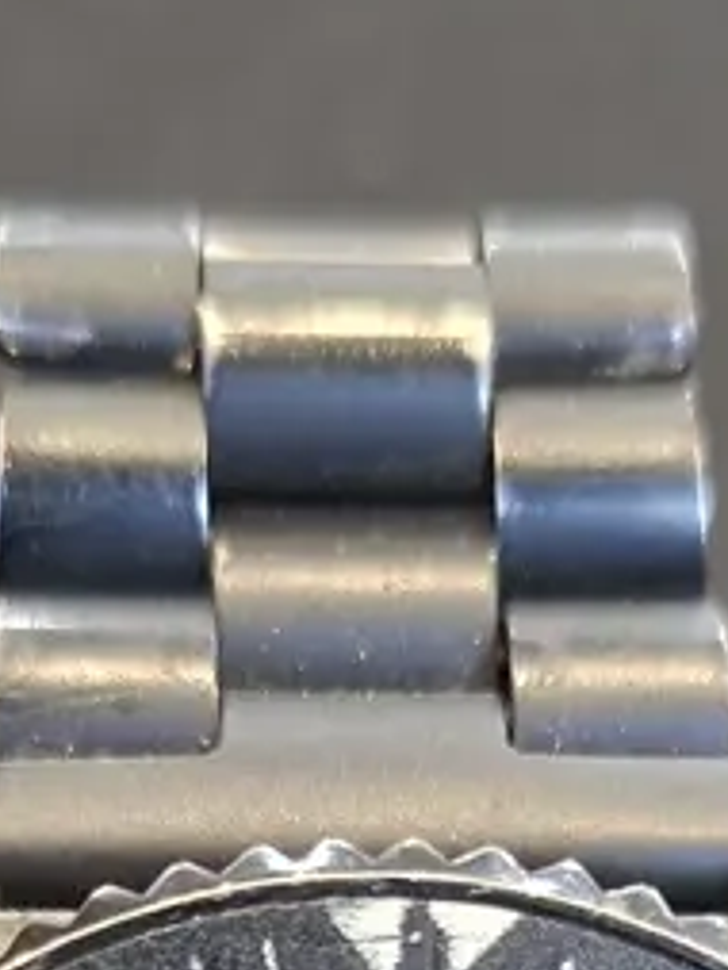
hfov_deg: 15.9
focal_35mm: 93
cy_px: 1622
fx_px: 2606
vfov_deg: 17.8
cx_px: 441
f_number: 1.8
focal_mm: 5.54
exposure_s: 1/33
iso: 400
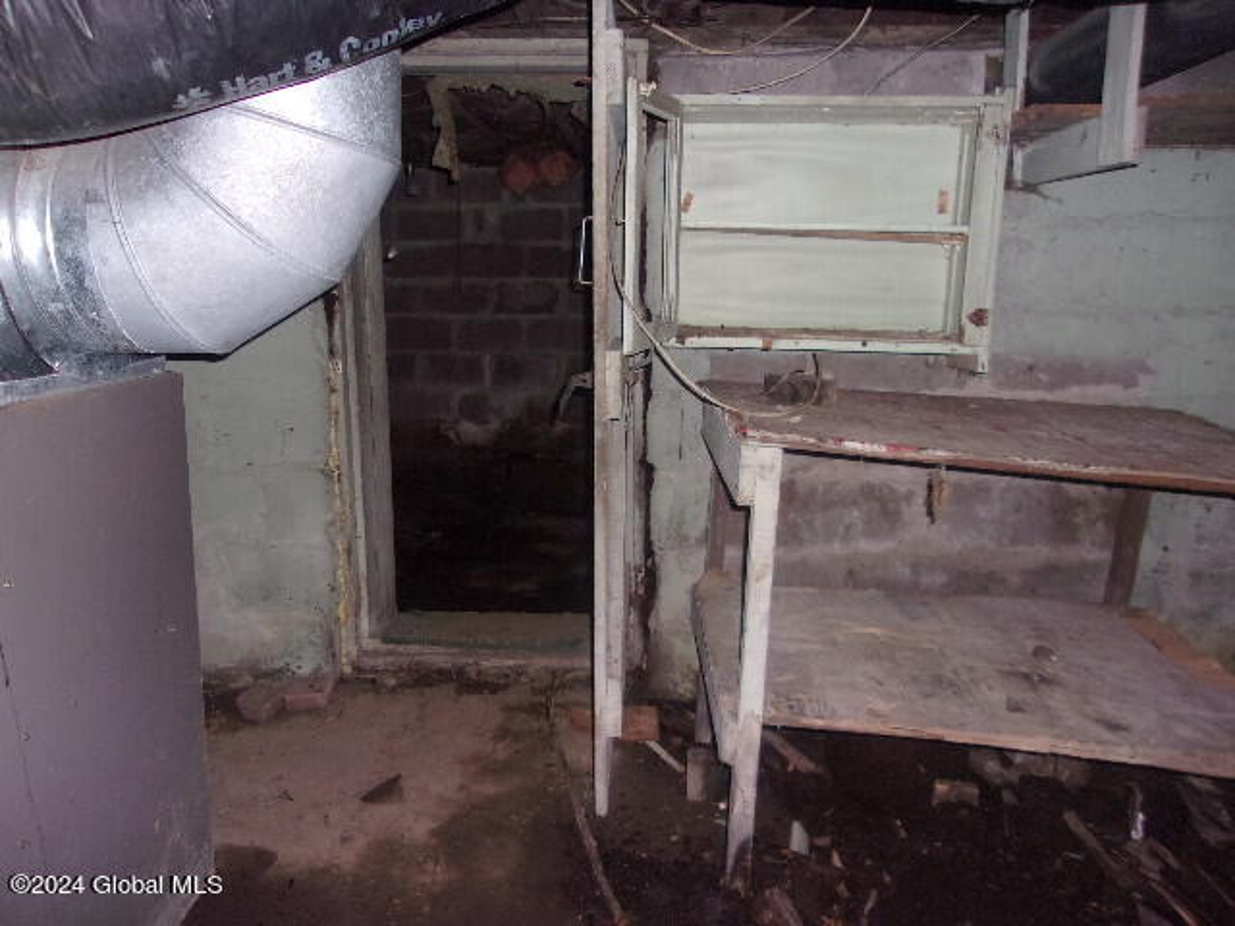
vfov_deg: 51.4
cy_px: 463
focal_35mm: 27
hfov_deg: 65.3
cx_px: 618
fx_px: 963
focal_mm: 4.9
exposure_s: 1/34
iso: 250
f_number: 3
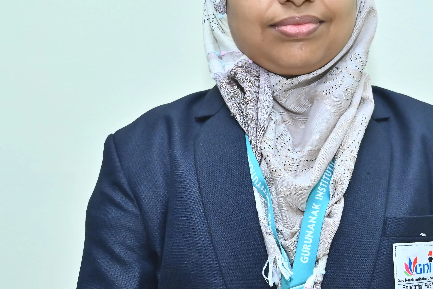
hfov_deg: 22.4
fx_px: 1083
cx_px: 322
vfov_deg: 15.2
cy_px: 145
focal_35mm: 90
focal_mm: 41
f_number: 4.5
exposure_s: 1/100
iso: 500
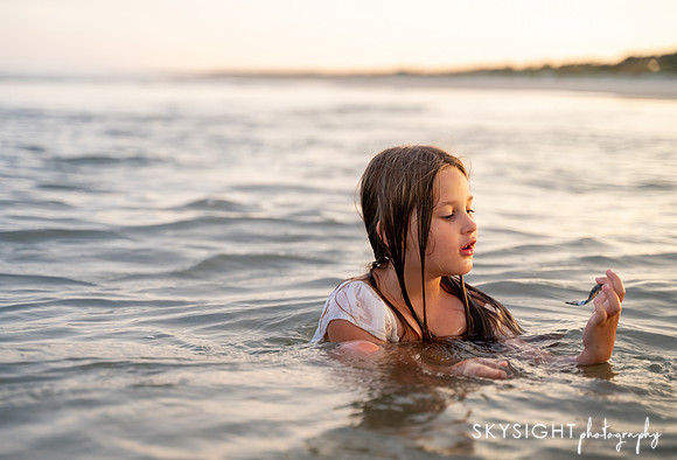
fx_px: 1316
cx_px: 310
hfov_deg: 28.8
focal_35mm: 70
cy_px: 217
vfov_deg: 19.8
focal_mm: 64
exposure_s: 1/200
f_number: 2.8
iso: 640
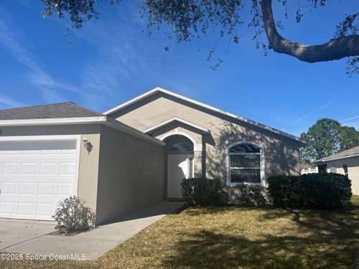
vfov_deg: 53.1
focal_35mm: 26
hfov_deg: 67.3
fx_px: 270
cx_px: 180
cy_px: 134
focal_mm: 5.1
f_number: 1.6
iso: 50
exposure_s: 1/4651
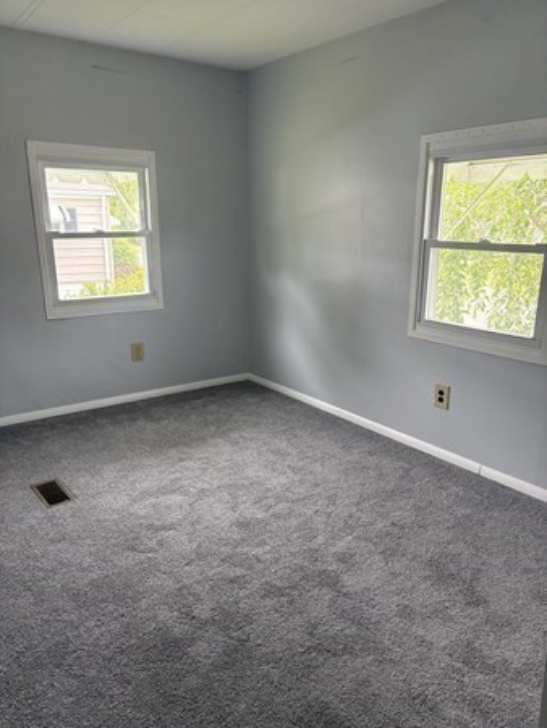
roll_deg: -0.5
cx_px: 274
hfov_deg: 53.1
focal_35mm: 26
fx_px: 547
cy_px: 364
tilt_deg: -13.9
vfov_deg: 67.3
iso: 125
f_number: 1.6
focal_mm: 5.96
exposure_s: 1/111
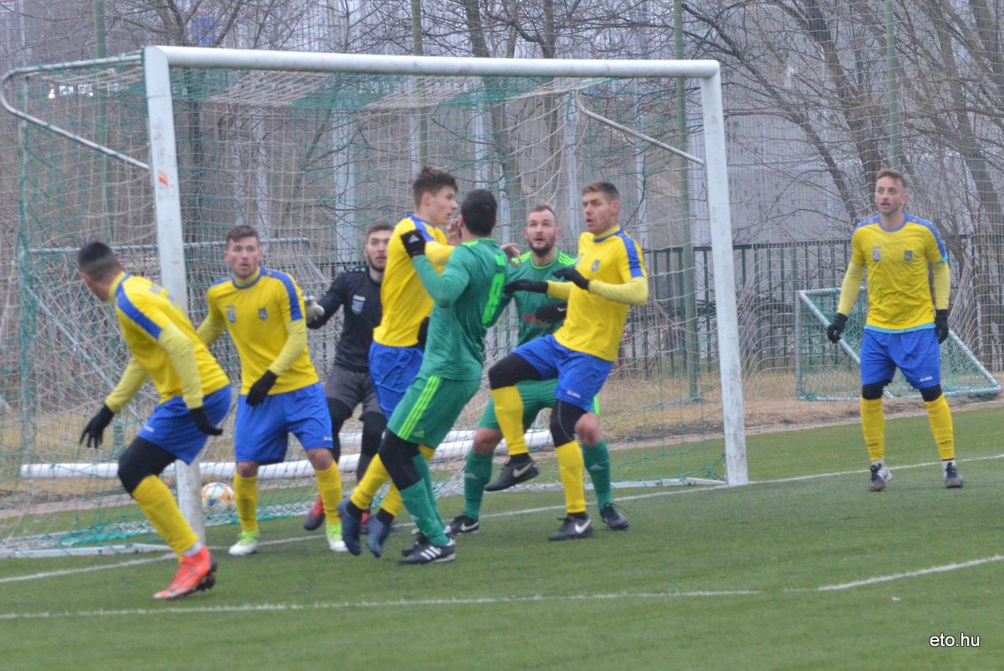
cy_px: 336
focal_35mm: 147
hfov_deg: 14.0
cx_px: 502
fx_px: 4103
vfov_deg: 9.4
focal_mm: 98
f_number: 6.3
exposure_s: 1/640
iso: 2000
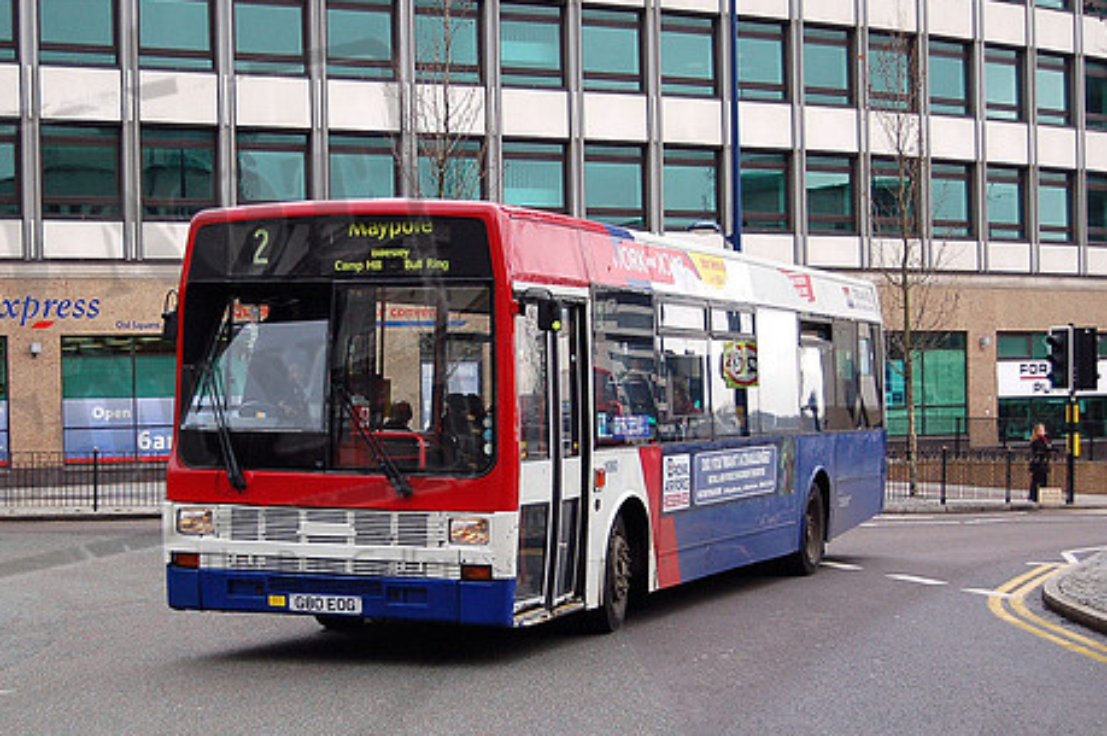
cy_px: 414
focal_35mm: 72
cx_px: 451
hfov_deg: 28.0
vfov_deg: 18.9
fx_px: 2212
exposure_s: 1/500
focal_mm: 38
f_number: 4.8
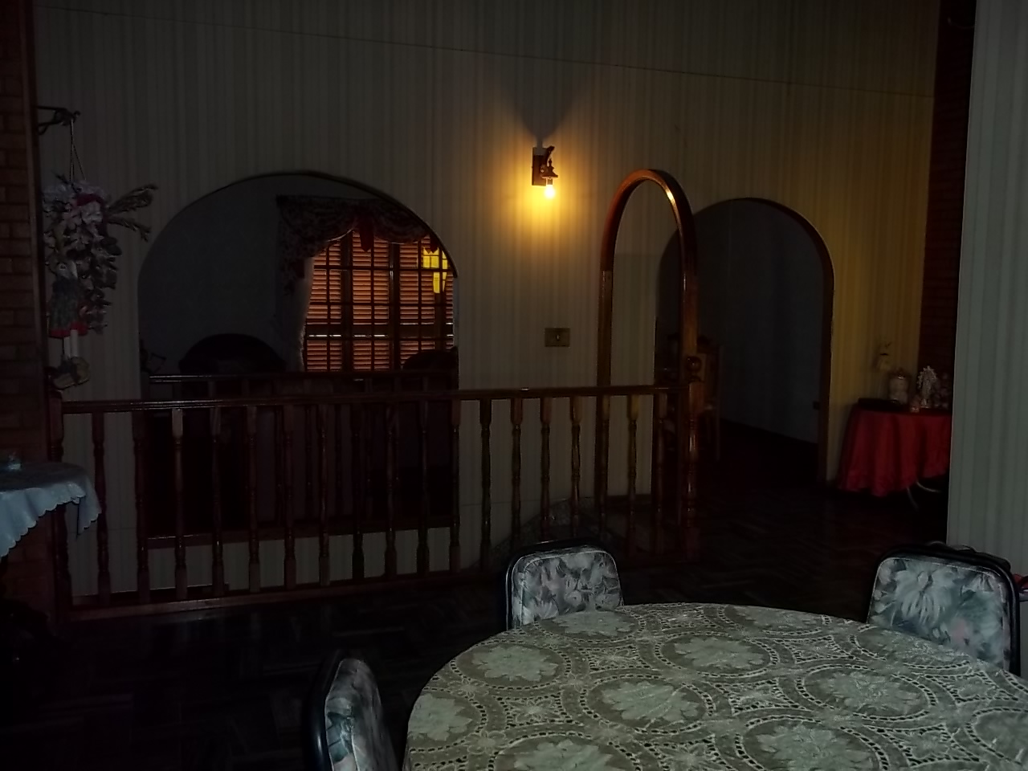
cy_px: 386
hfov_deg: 56.8
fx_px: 950
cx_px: 514
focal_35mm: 32
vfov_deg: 44.2
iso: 80
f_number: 2.9
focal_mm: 5.7
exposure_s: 1/30
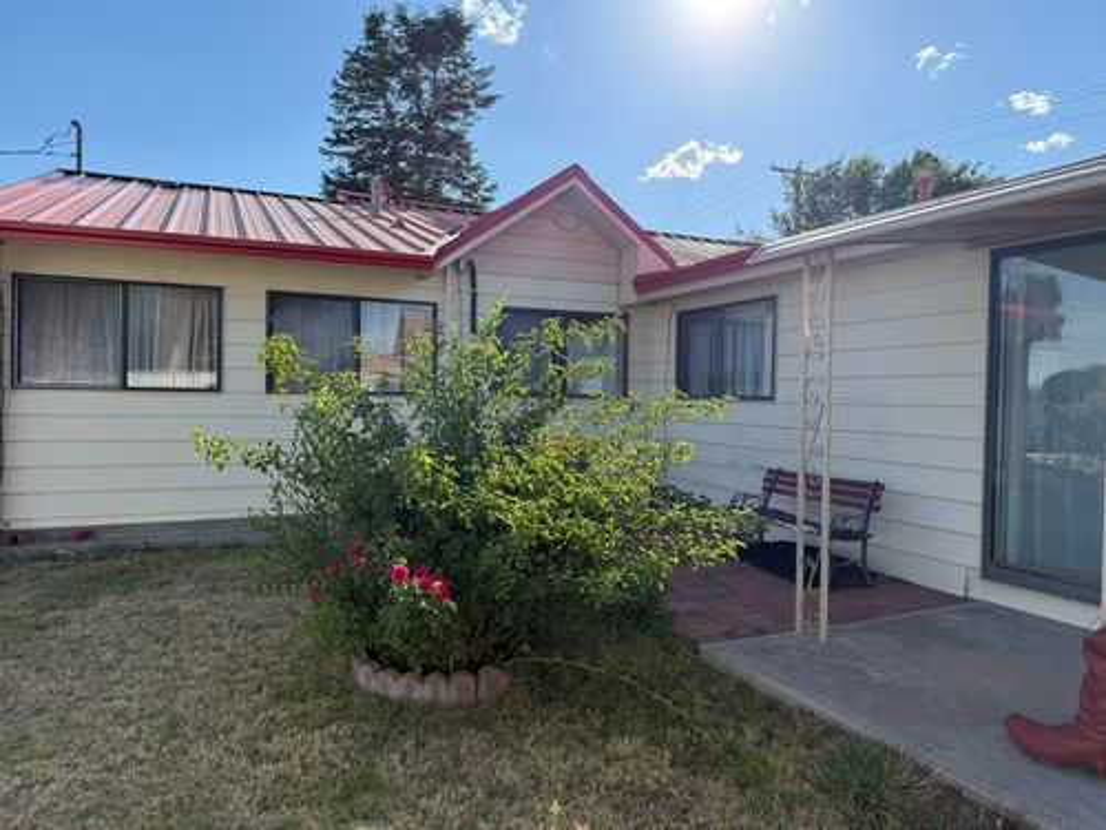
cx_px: 553
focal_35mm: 24
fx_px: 767
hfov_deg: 71.6
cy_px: 415
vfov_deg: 56.8
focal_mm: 6.76
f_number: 1.78
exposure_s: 1/4673
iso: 100
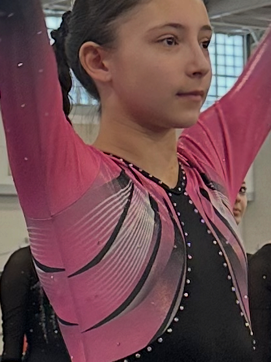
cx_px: 215
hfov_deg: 8.5
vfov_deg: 11.3
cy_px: 103
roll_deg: +0.4
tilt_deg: +6.8
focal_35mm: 174
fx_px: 1816
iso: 250
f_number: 1.78
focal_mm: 6.86
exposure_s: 1/83
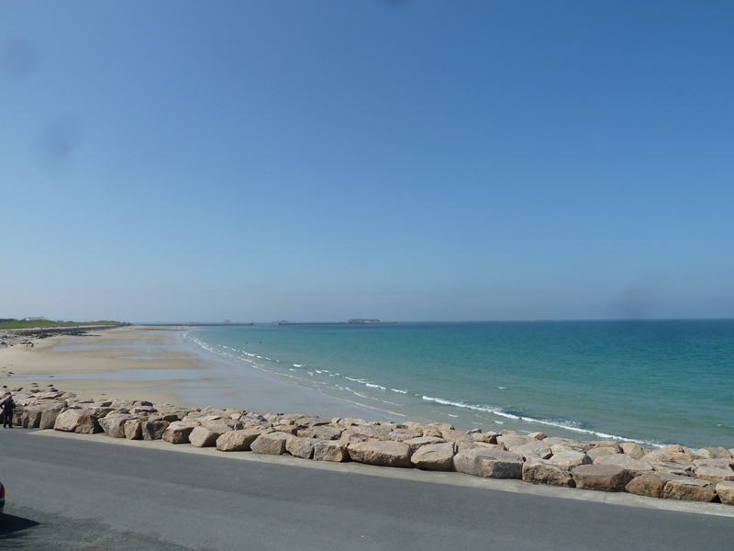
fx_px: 530
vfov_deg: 54.9
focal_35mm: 25
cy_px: 276
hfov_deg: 69.4
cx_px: 367
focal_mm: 4.1
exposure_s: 1/500
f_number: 5.6
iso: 80
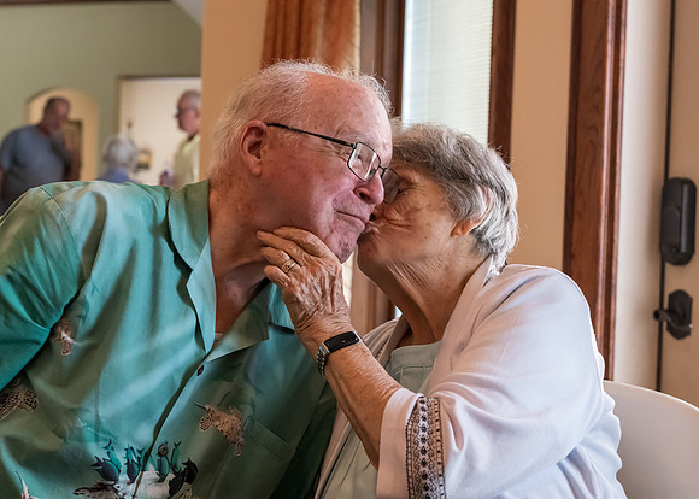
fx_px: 1202
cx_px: 353
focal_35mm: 61
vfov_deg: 23.5
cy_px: 233
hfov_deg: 32.4
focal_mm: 48
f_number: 4
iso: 5000
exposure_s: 1/200
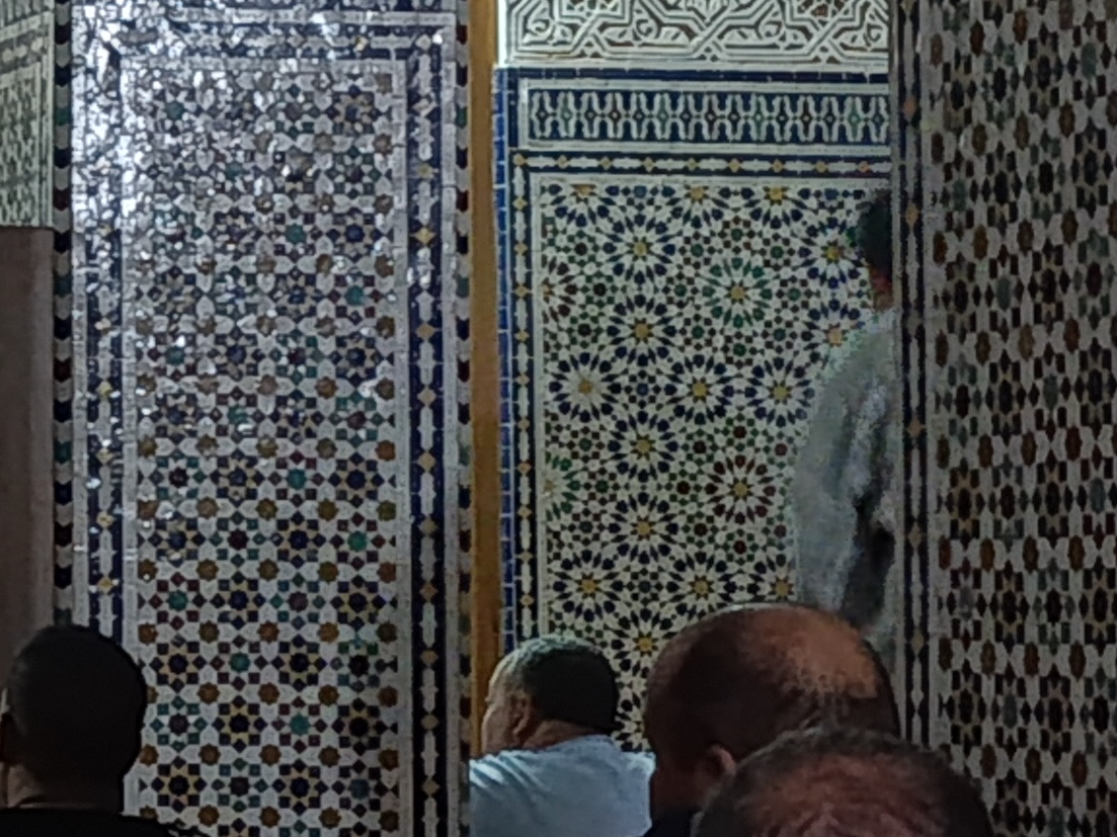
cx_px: -922
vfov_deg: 9.1
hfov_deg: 11.2
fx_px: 5259
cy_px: 205
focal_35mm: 163
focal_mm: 6.14
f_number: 1.6
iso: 4000
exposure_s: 1/25
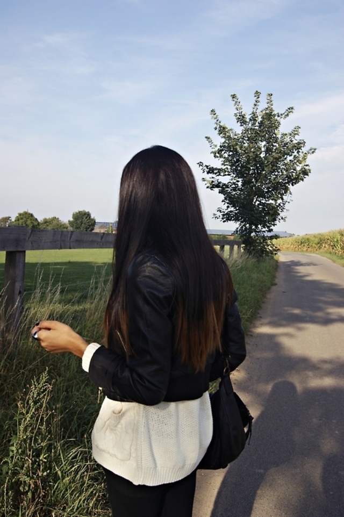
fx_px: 474
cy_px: 258
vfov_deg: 57.3
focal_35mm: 33
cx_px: 172
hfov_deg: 39.9
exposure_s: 1/125
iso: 100
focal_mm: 22
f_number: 10
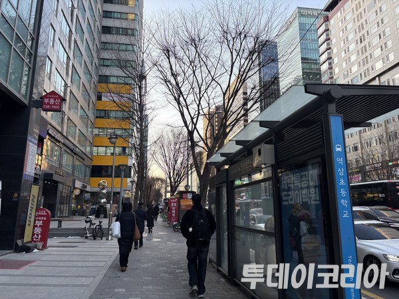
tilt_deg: +13.4
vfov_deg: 53.1
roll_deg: +0.1
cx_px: 200
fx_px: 300
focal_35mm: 26
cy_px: 150
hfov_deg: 67.3
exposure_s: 1/199
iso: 50
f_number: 1.6
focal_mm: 5.96
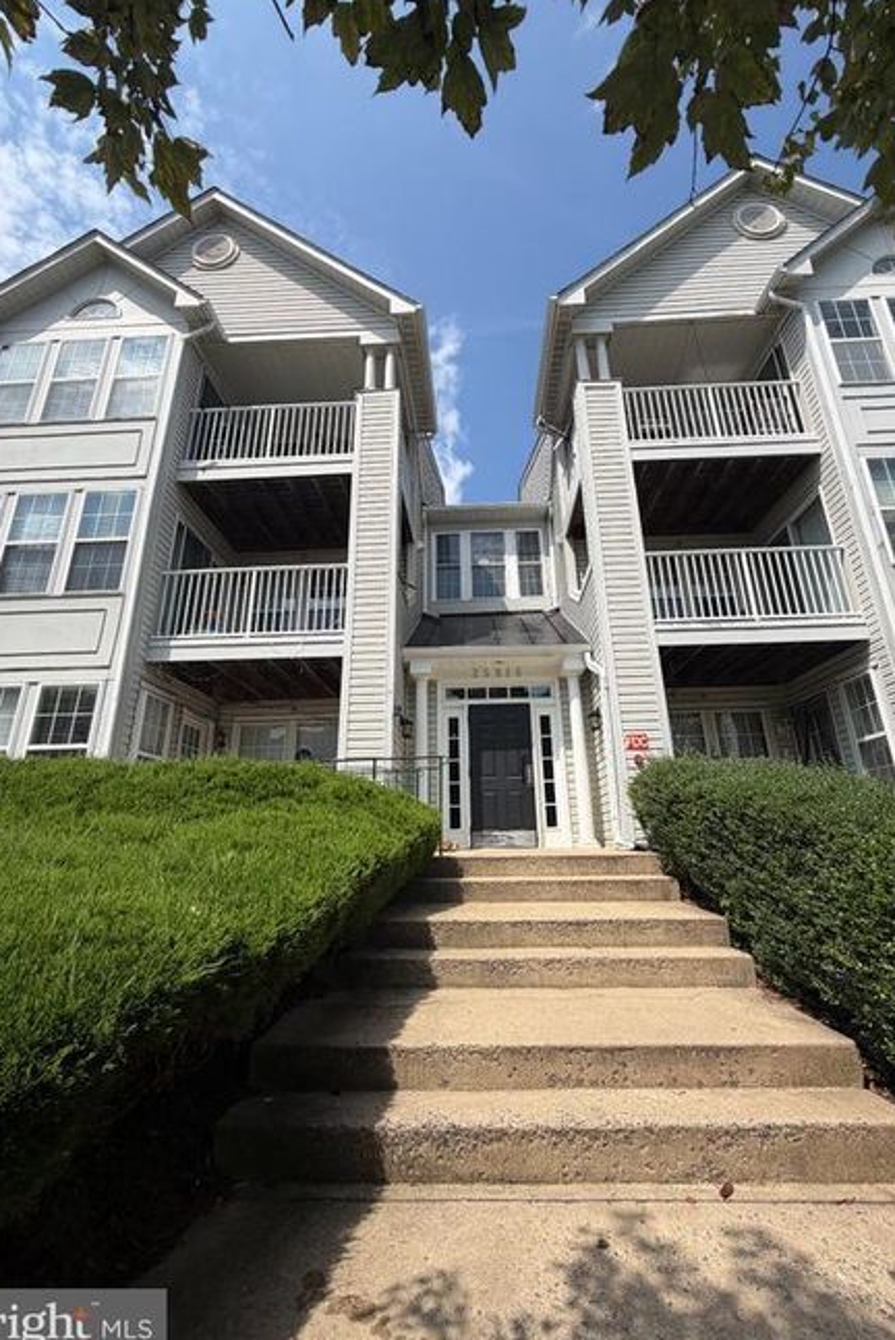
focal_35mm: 15
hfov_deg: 77.4
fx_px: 559
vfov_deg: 100.4
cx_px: 460
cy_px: 672
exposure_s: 1/985
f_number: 2.2
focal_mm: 2.22
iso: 20
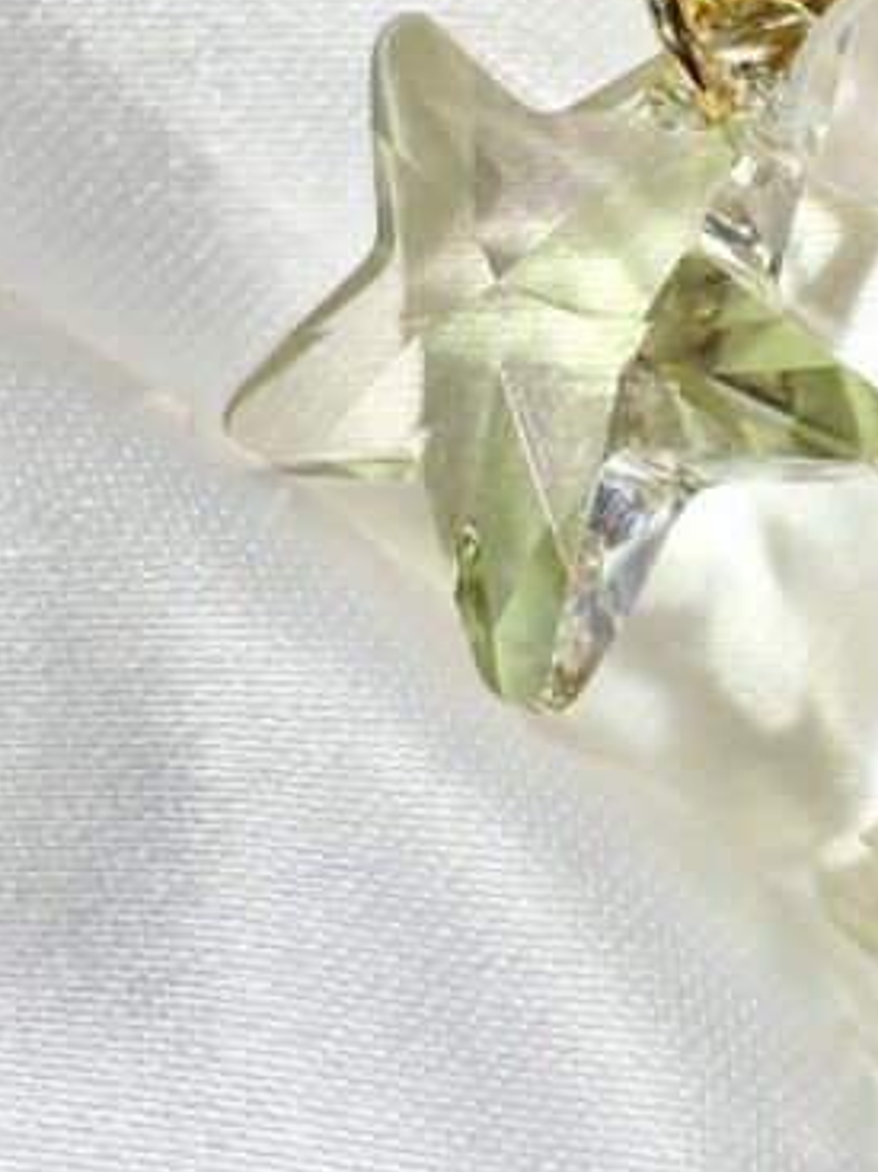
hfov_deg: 10.1
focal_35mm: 145
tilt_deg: -56.5
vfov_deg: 13.6
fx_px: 4907
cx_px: 910
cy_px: 361
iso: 32
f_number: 1.6
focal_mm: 5.96
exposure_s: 1/341
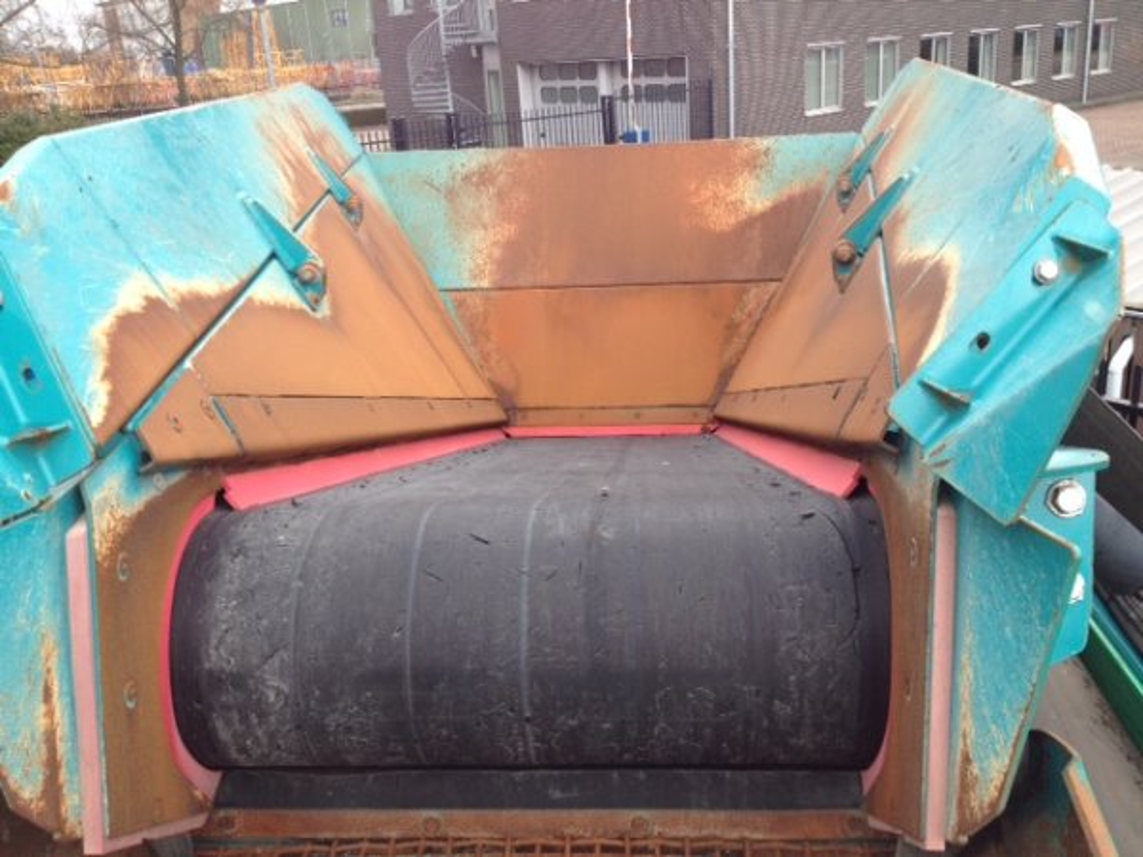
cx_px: 572
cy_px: 428
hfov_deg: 52.6
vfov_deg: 40.7
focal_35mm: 35
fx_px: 1156
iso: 50
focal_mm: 4.28
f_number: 2.4
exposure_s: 1/319
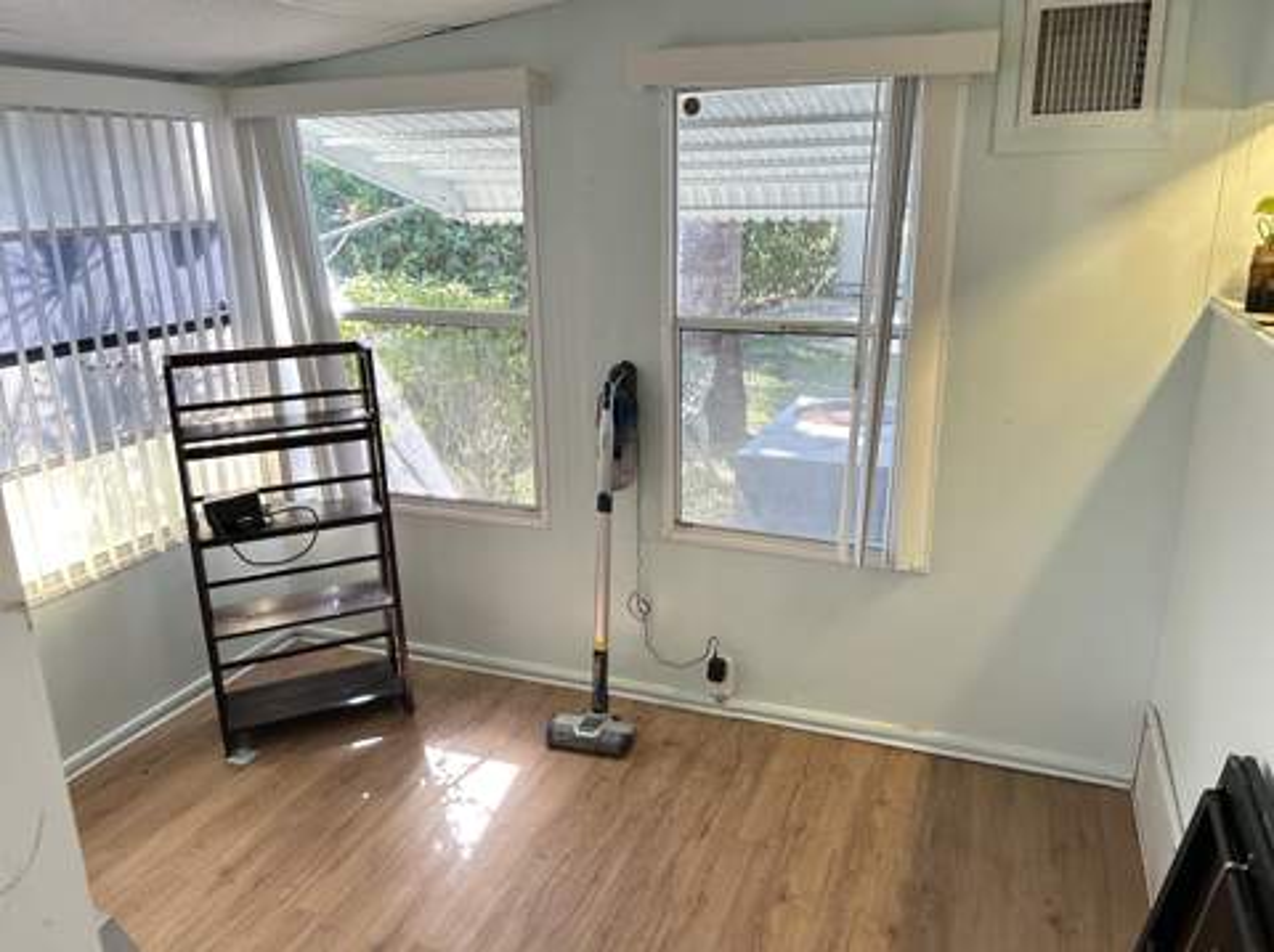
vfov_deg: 53.0
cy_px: 476
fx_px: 956
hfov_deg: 67.4
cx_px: 637
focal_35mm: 26
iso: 200
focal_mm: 5.7
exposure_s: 1/60
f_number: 1.5
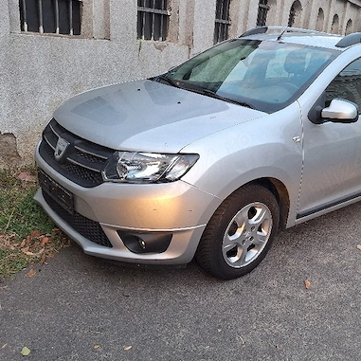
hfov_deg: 50.5
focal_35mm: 32
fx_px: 378
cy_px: 181
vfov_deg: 51.1
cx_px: 229
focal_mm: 5.54
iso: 50
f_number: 1.8
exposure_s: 1/50
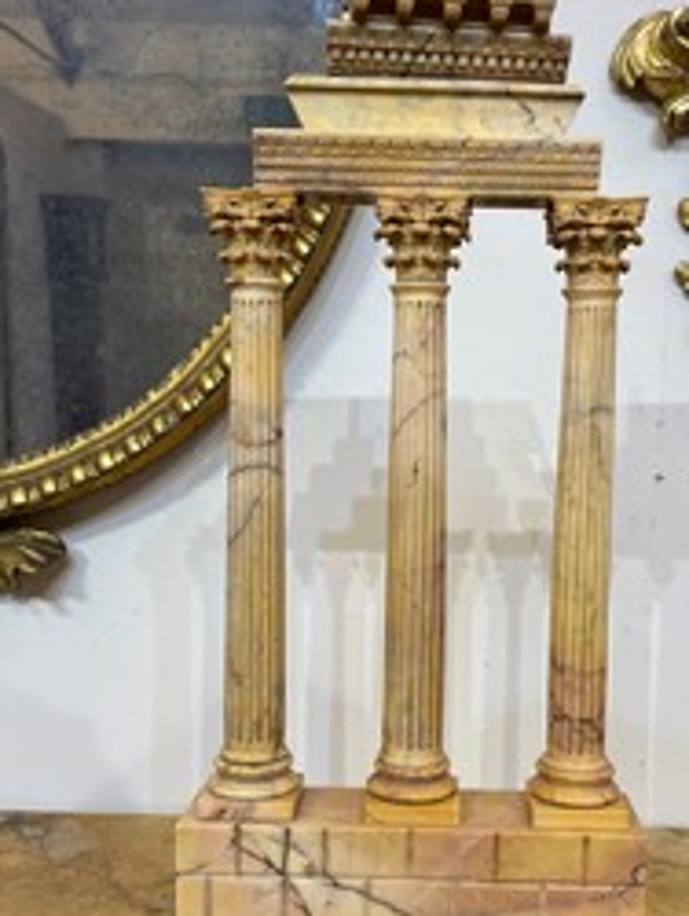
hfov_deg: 35.9
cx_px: 418
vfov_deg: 46.5
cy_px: 550
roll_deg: -1.5
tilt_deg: -5.8
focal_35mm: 40
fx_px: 1060
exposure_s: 1/100
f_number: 1.6
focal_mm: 5.1
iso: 125
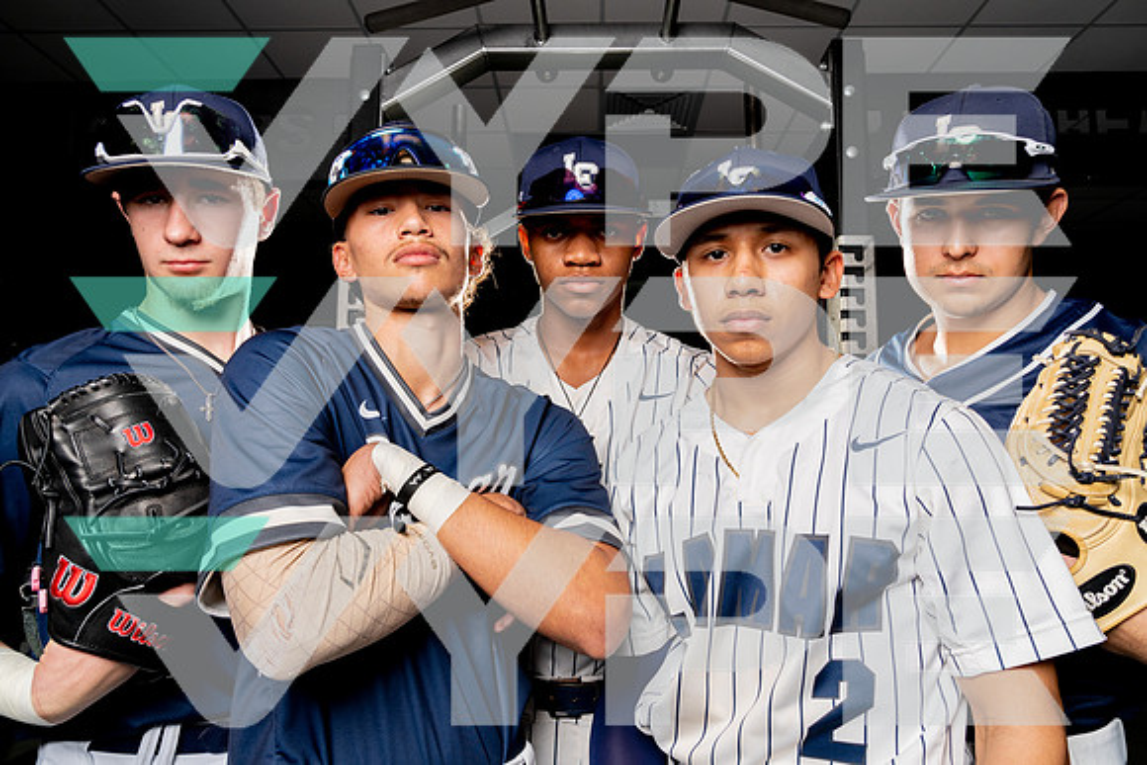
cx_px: 574
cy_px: 382
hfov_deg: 73.7
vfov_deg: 53.2
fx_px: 765
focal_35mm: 24
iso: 160
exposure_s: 1/200
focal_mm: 24
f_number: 5.6
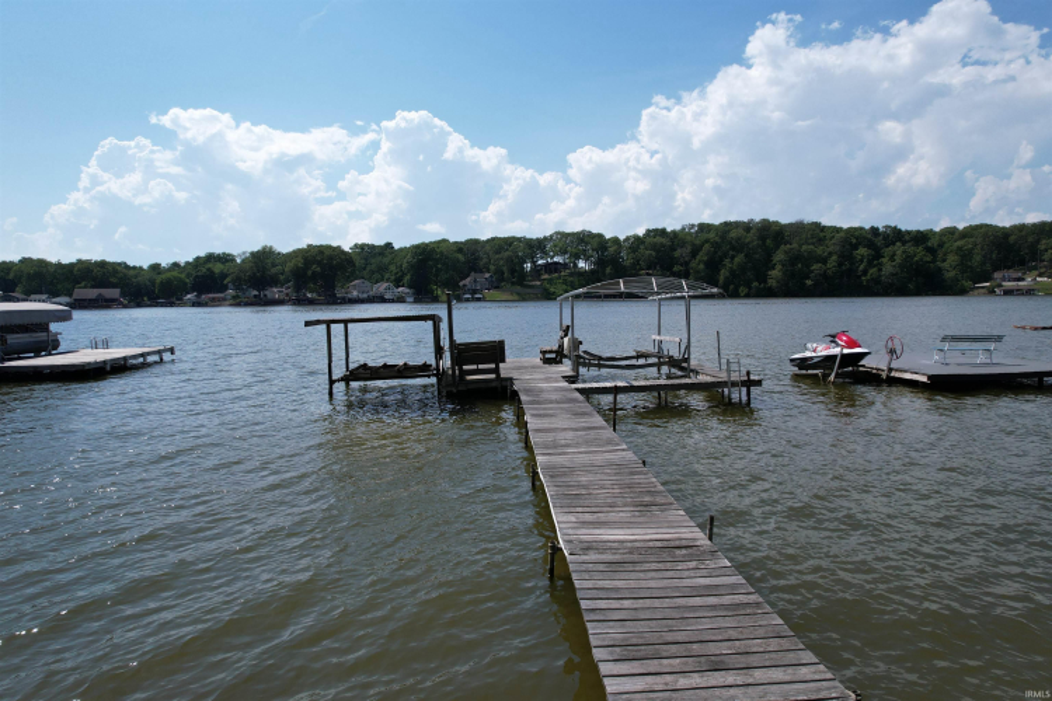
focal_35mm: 22
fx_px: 643
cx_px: 526
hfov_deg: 78.6
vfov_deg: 57.2
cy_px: 350
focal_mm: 8.38
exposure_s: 1/3000
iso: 100
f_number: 2.8
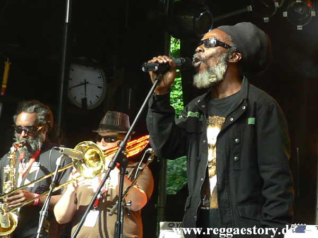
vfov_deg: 26.1
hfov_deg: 34.3
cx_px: 159
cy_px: 119
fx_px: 514
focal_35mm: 56
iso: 64
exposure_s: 1/100
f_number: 3.2
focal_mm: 9.6
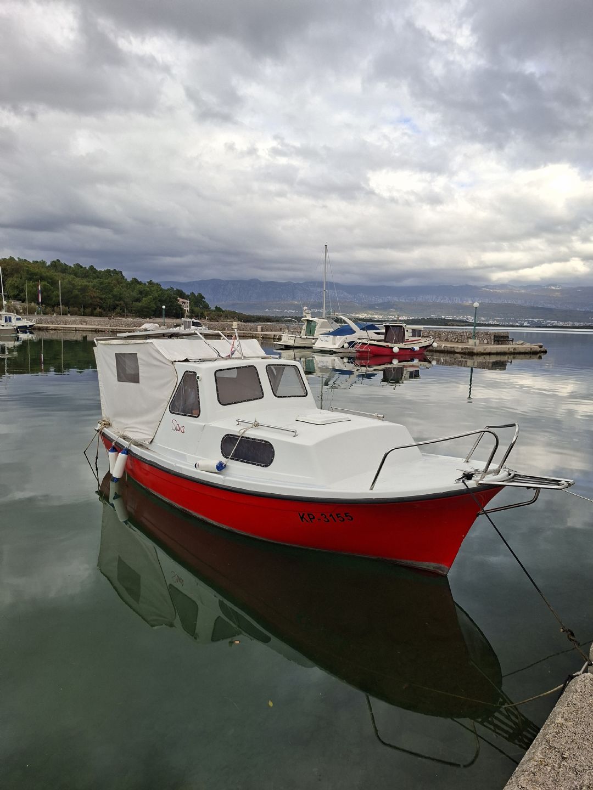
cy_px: 395
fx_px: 525
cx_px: 296
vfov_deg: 73.9
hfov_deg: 58.9
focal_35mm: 23
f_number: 1.8
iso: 50
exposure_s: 1/977
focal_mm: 5.54
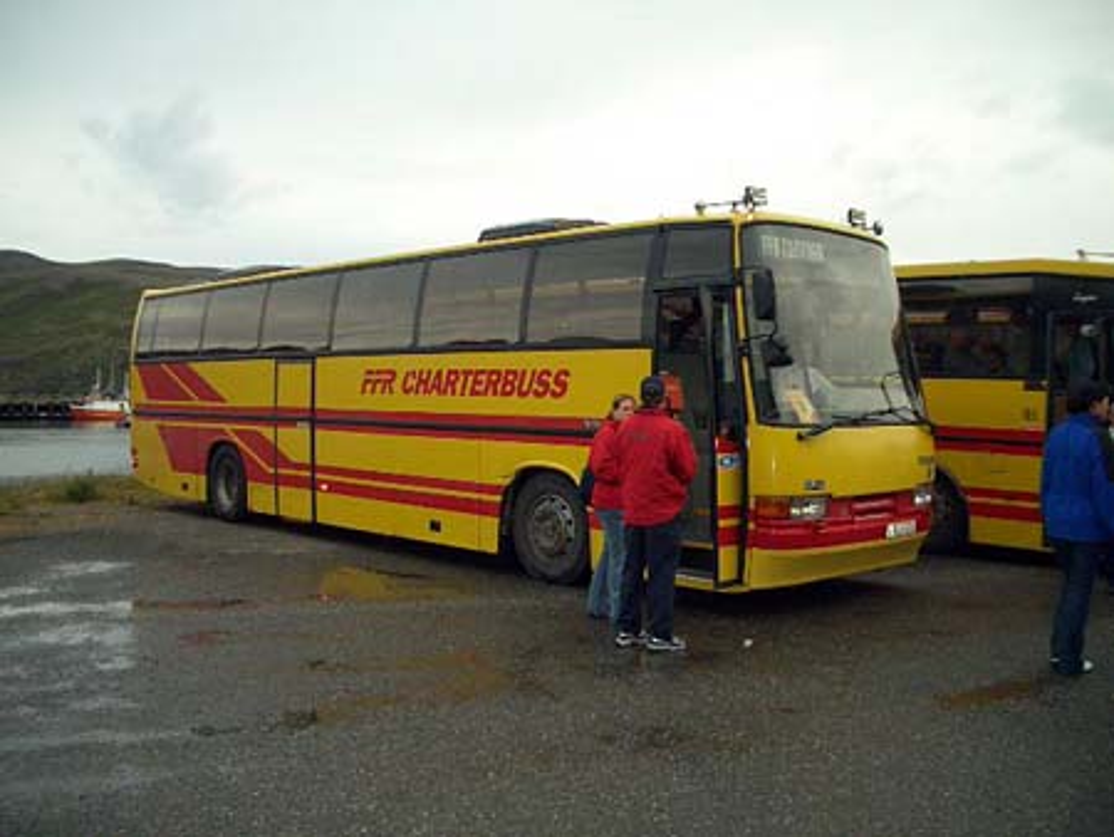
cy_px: 418
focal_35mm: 35
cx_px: 557
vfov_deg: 40.7
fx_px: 1127
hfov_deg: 52.6
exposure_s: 1/250
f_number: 2.6
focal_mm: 5.8
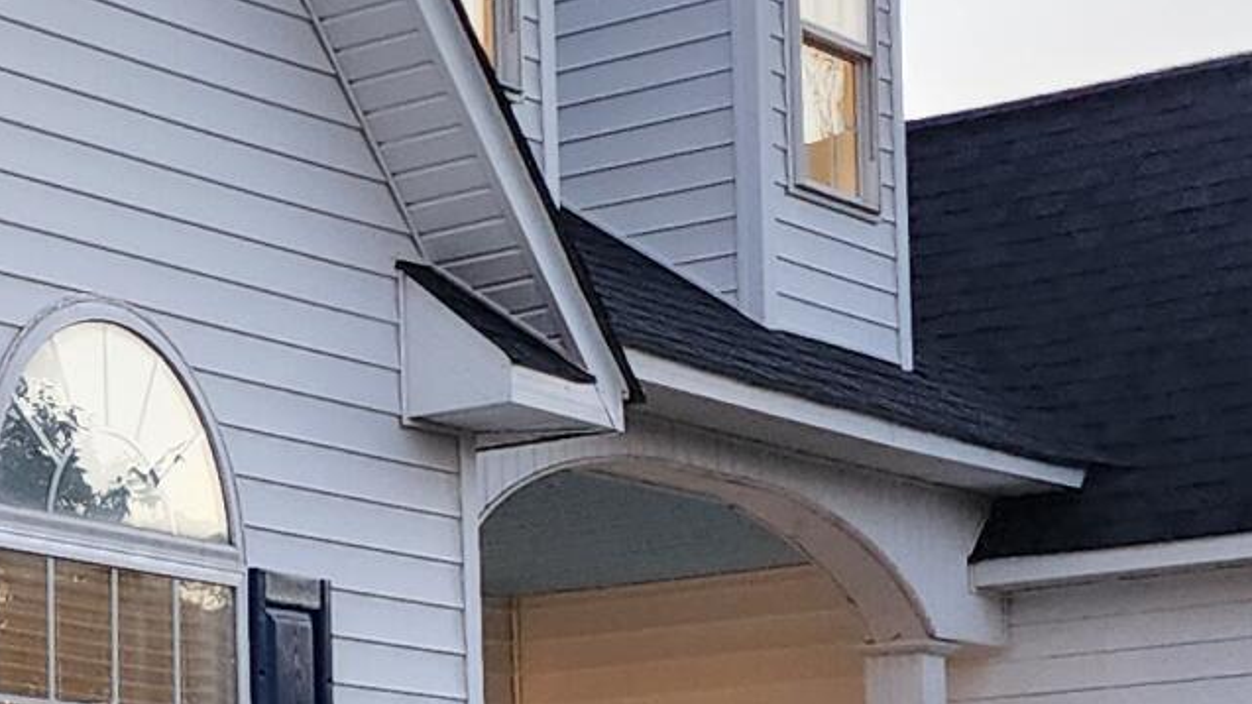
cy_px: 969
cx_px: -1126
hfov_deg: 15.2
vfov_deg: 10.0
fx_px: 3917
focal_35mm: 118
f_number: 1.8
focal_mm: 6.4
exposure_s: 1/180
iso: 200
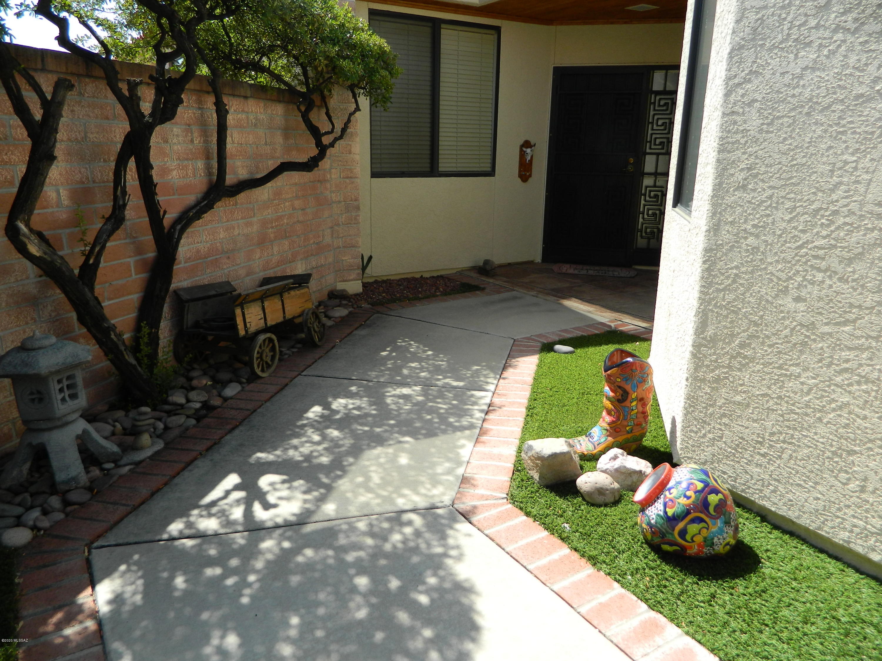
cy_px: 330
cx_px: 441
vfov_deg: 54.9
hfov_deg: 69.4
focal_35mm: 25
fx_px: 637
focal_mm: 4.5
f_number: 3.1
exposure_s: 1/500
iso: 80
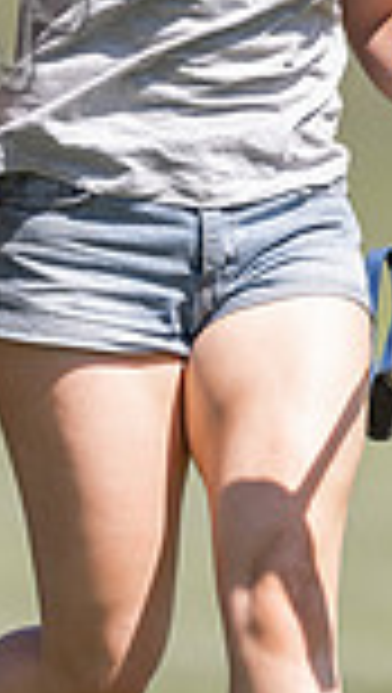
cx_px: 559
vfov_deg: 0.9
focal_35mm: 2359
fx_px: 43449
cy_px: 161
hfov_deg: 0.5
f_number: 4
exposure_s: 1/2500
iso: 320
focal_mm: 500
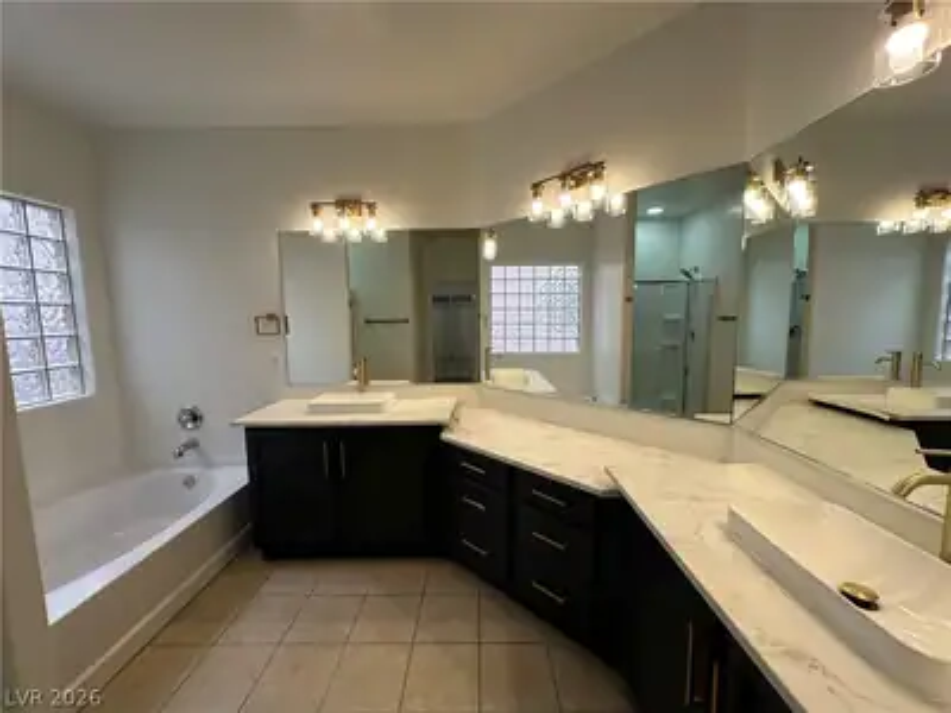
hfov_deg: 102.1
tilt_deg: -6.5
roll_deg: +0.6
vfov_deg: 85.7
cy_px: 356
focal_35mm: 14
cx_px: 476
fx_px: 385
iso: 50
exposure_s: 1/120
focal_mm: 2.22
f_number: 2.2
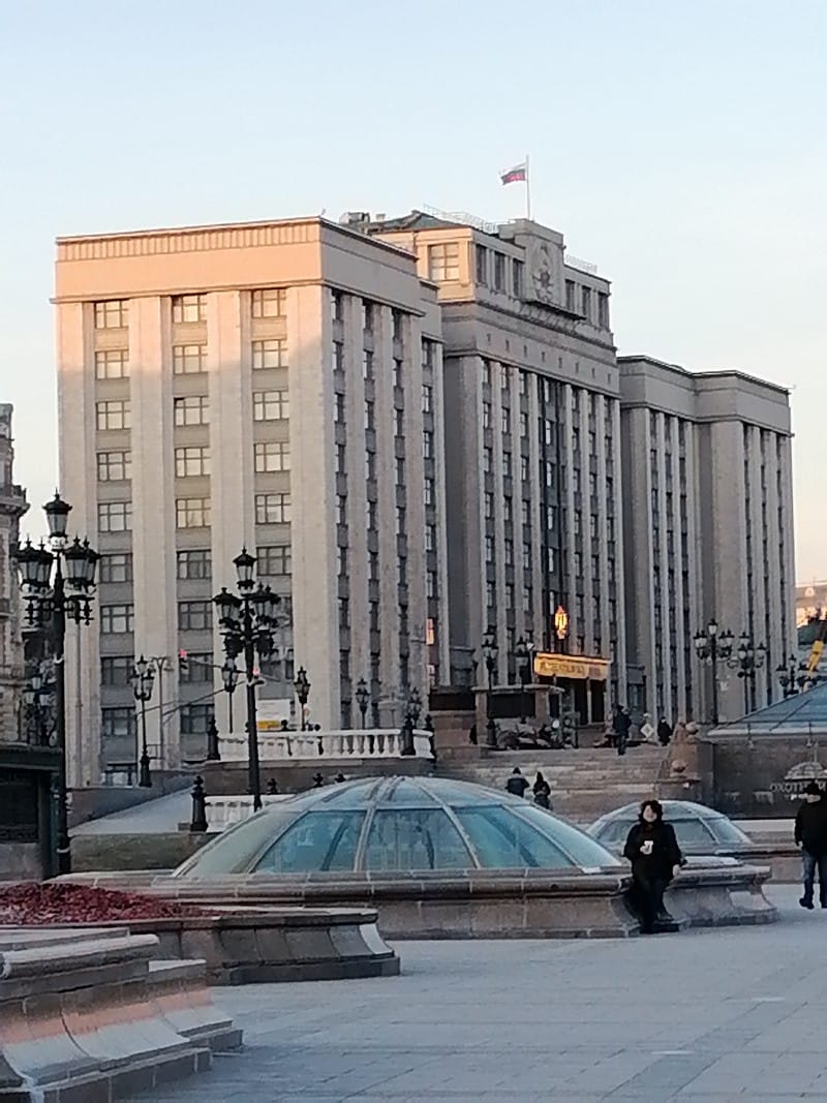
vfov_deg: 15.6
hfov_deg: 11.8
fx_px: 4014
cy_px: 552
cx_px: 414
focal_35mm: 126
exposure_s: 3
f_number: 1.8
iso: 50
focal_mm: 5.4
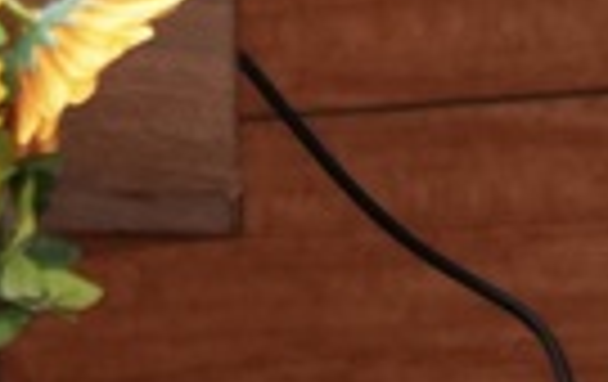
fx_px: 9581
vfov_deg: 2.3
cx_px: -955
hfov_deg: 3.6
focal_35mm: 577
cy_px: -631
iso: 1250
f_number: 2.8
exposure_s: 1/160
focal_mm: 70
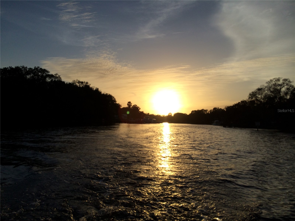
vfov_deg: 46.8
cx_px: 148
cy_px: 110
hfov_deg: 60.0
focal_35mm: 30
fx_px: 256
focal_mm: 4.12
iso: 40
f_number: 2.2
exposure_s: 1/4566
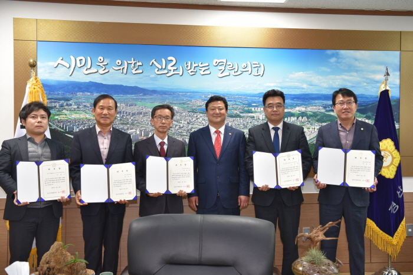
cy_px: 138
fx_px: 436
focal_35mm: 38
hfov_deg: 50.7
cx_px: 206
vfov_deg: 35.0
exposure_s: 1/100
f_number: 5
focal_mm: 38
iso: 800
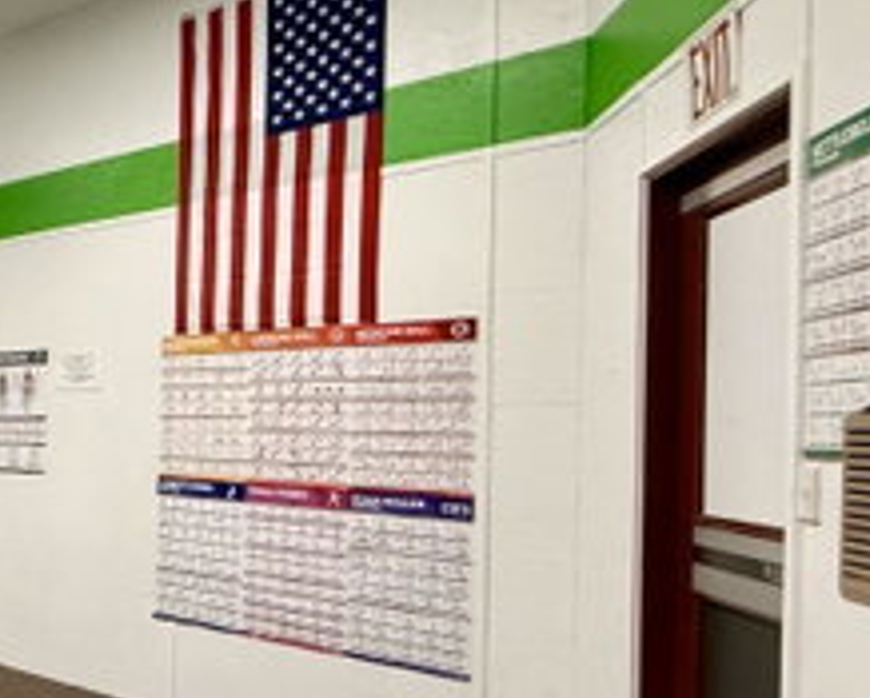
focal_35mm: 40
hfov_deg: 30.7
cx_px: -361
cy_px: 411
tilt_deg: +0.8
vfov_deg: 37.3
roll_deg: -1.9
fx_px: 1031
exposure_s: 1/63
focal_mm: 2.22
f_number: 2.2
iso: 320
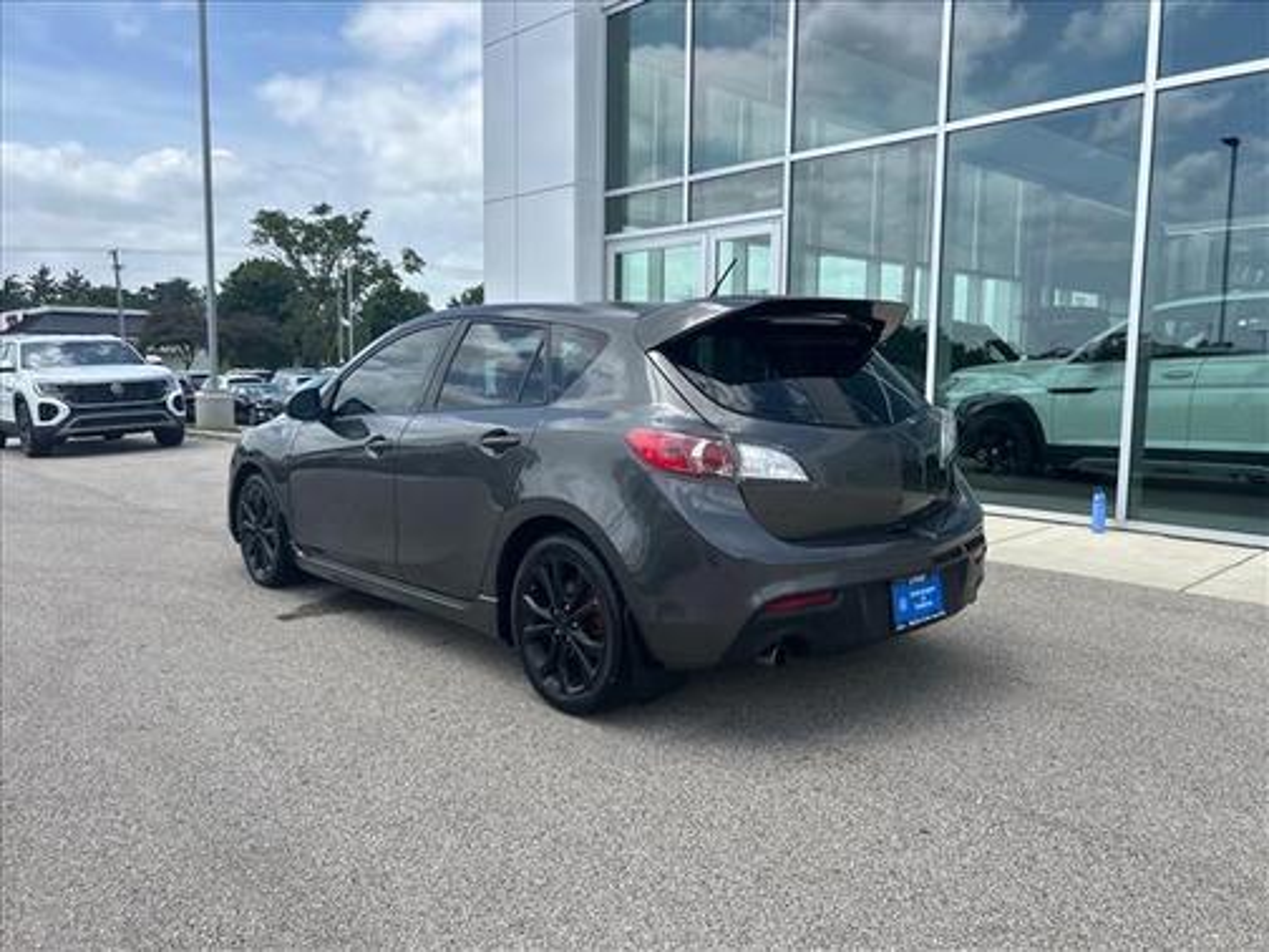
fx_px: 953
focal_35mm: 26
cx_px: 634
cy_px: 476
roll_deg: +0.2
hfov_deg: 67.3
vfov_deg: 53.1
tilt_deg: -6.7
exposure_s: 1/2299
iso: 50
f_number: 1.5
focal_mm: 5.7
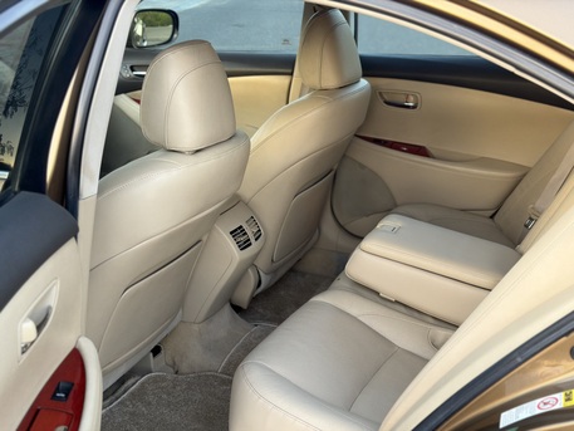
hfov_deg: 39.6
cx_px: 287
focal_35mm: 48
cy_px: 216
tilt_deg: -19.1
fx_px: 796
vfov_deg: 30.3
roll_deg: -2.1
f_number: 1.78
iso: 100
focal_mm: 6.76
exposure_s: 1/110
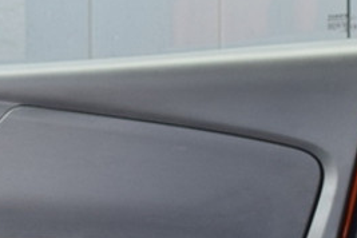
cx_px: 136
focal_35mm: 181
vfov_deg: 7.6
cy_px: 244
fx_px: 1791
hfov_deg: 11.4
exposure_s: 1/80
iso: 400
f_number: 4.5
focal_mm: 23
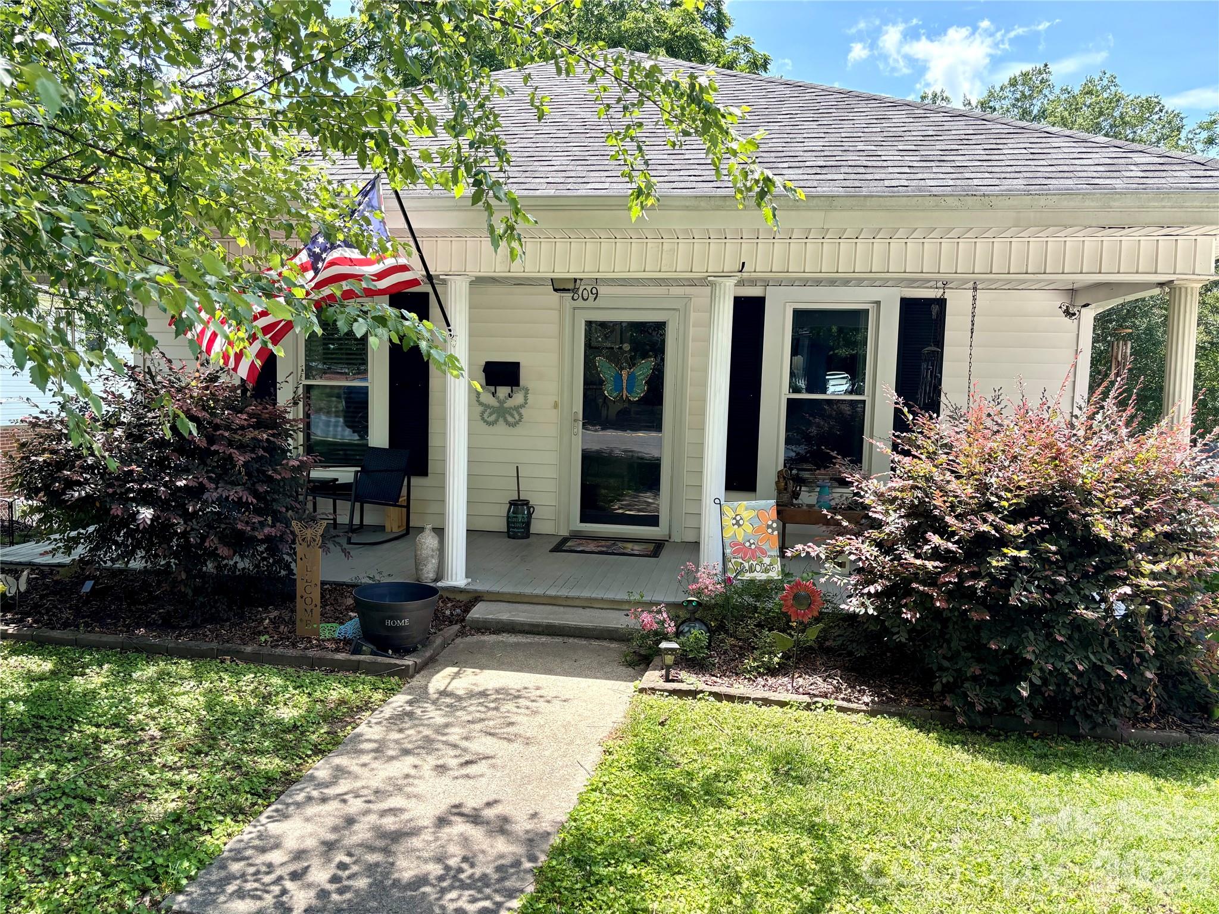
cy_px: 457
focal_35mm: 26
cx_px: 610
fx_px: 916
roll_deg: -1.8
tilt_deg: -5.5
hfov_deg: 67.3
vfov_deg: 53.1
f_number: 1.6
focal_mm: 5.96
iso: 50
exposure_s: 1/758
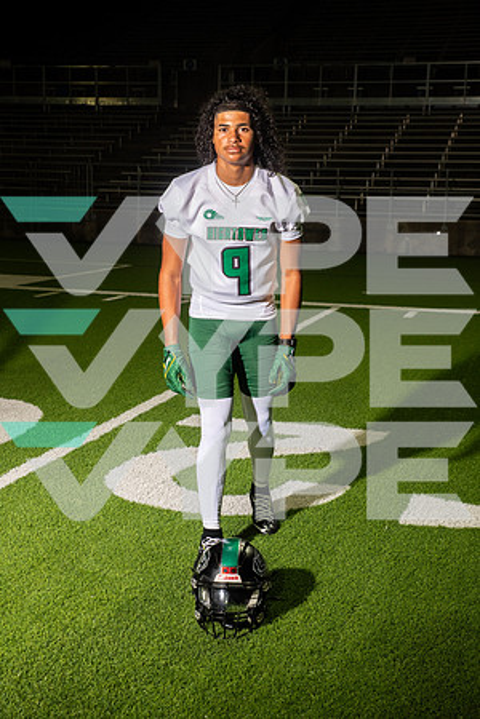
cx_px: 240
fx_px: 1040
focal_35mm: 52
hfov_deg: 26.0
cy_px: 360
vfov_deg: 38.2
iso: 1000
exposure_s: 1/400
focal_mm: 52
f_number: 7.1
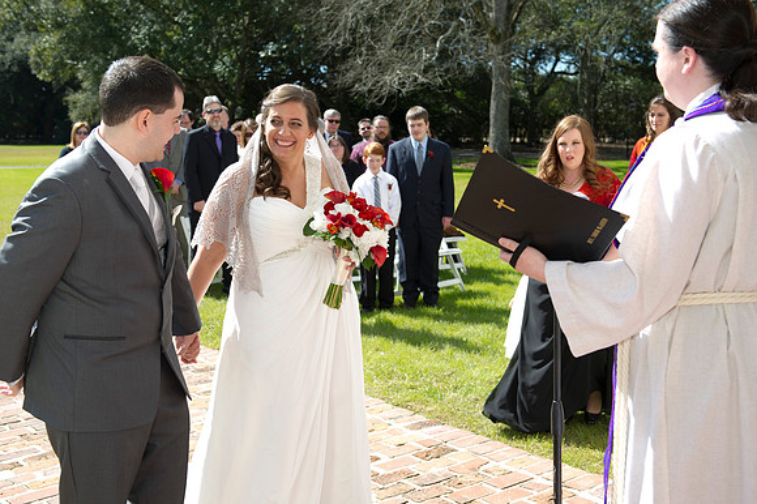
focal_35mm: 48
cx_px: 378
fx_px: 1009
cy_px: 252
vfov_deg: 28.0
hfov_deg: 41.1
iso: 100
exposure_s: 1/250
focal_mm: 48
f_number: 5.6
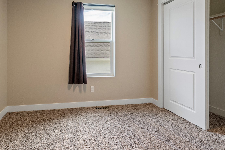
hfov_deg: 71.0
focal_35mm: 25
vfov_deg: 51.0
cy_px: 60
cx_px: 93
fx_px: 156
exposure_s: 1/4
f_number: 7.1
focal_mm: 16
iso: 800
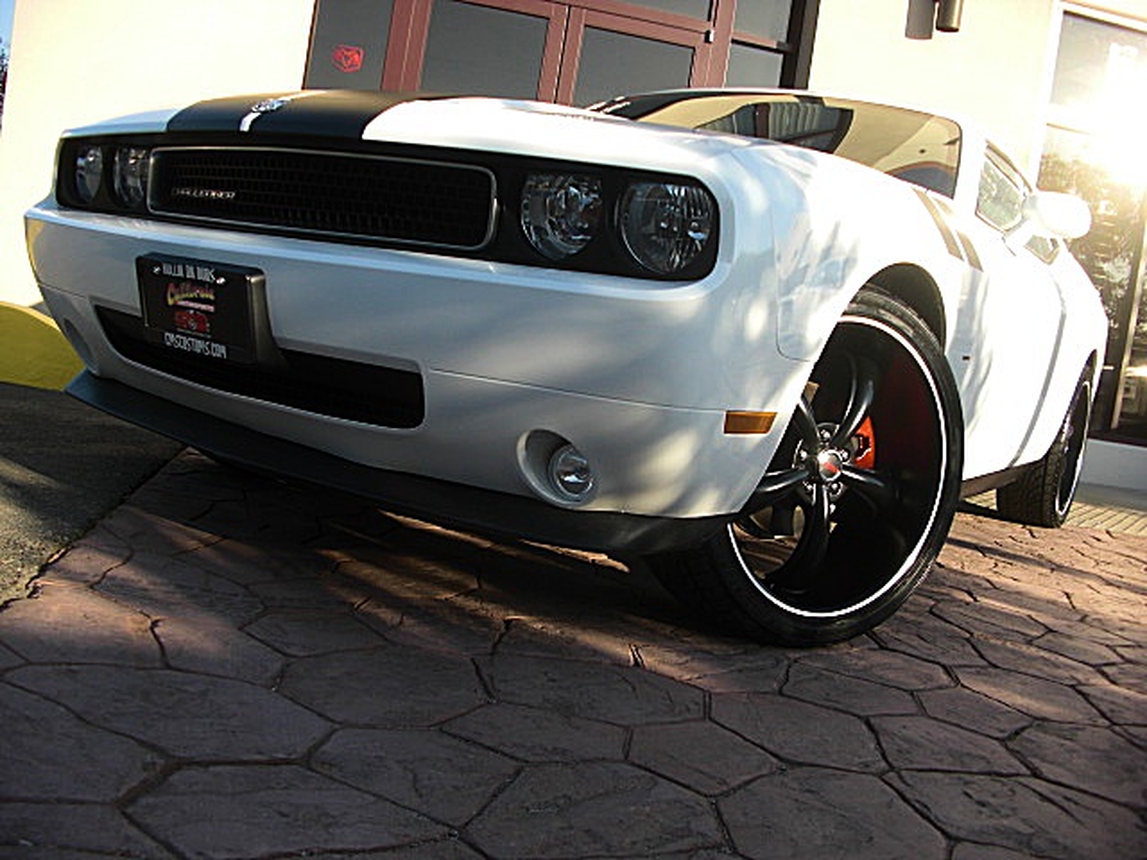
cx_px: 574
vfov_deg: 39.7
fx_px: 1193
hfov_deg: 51.4
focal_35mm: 36
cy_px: 430
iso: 50
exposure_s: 1/320
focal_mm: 6.3
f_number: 2.8
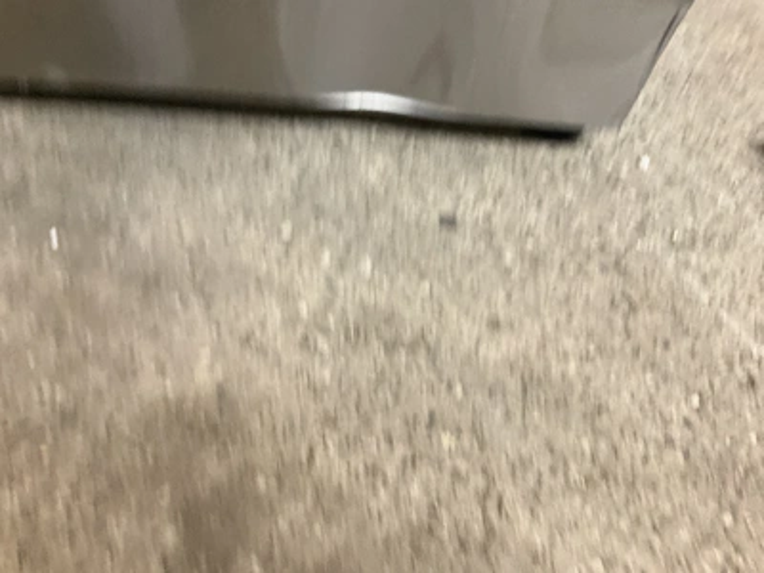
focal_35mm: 29
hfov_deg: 61.7
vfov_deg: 48.2
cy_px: 286
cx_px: 382
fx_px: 640
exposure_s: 1/40
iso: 250
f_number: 1.8
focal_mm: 3
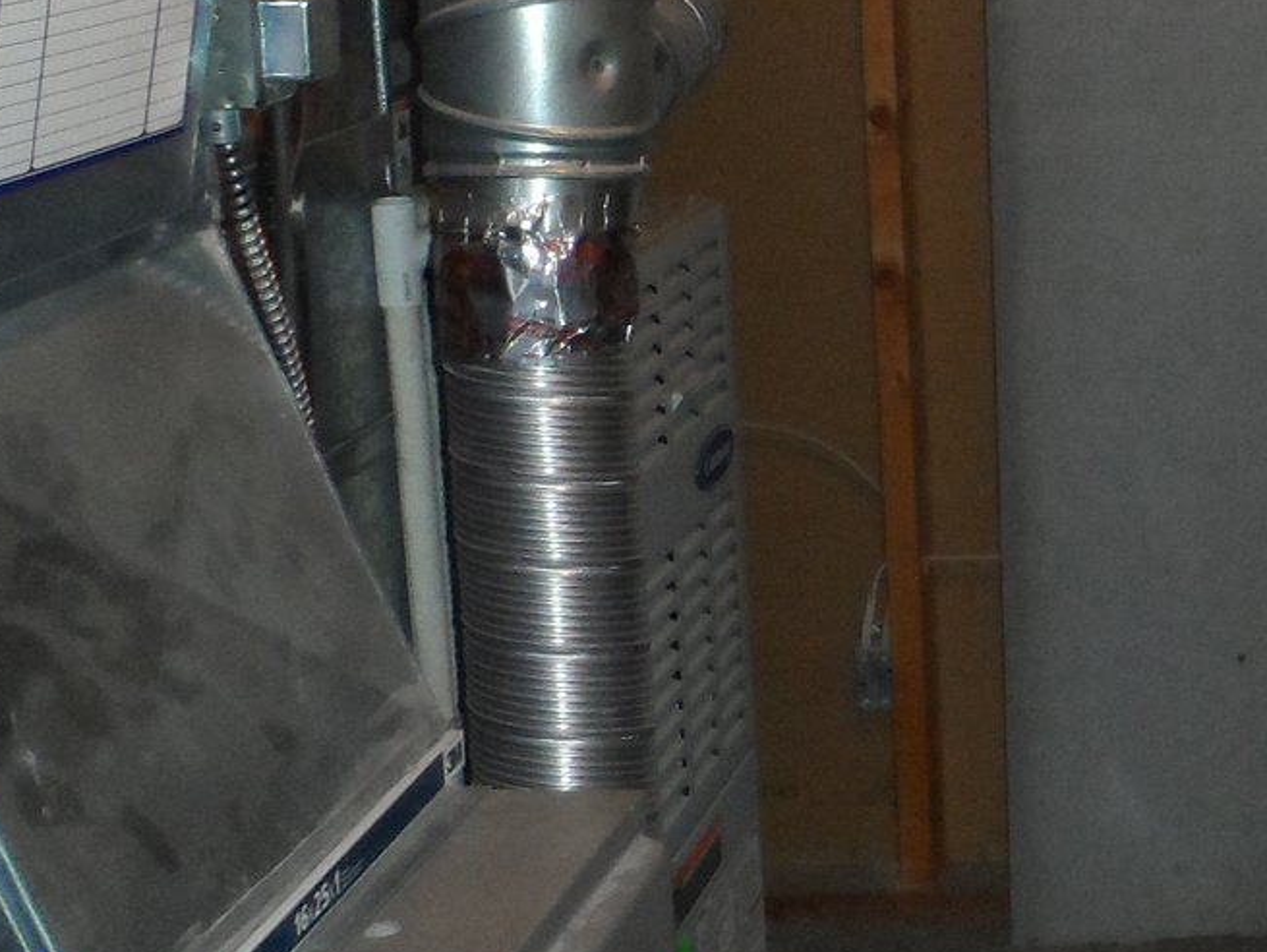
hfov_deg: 23.6
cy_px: 143
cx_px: 1549
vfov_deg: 19.4
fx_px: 2747
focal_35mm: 75
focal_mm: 4
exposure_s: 1/8
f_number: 3.2
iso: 400
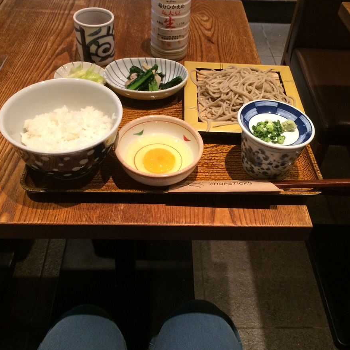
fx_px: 400
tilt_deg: -42.7
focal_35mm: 35
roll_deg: -1.7
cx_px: 176
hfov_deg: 47.2
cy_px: 135
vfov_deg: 46.9
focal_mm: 4.15
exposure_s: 1/30
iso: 250
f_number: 2.2
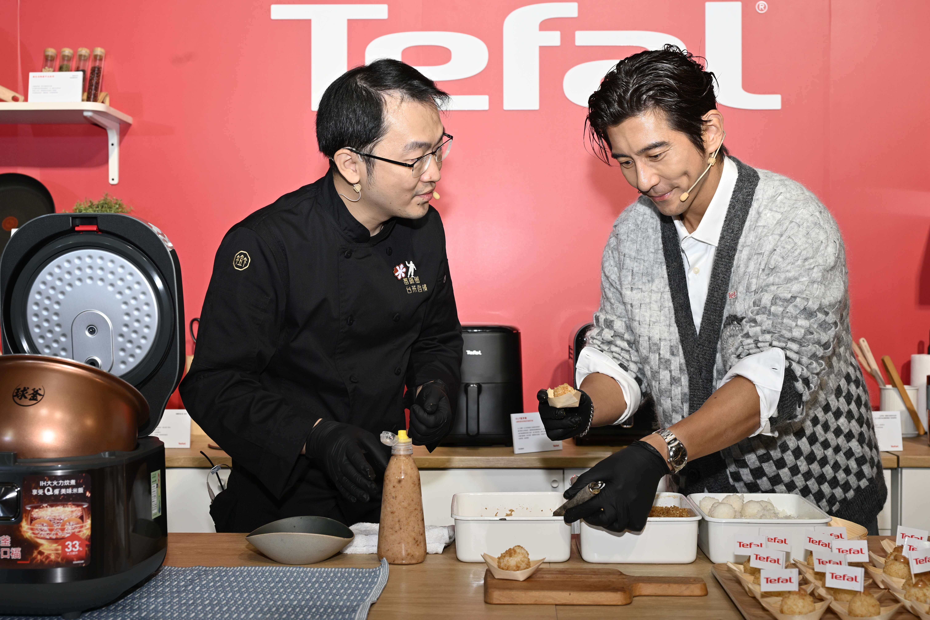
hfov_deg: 43.6
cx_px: 465
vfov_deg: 29.9
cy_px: 310
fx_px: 1162
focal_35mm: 45
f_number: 6.3
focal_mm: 45
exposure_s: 1/200
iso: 250
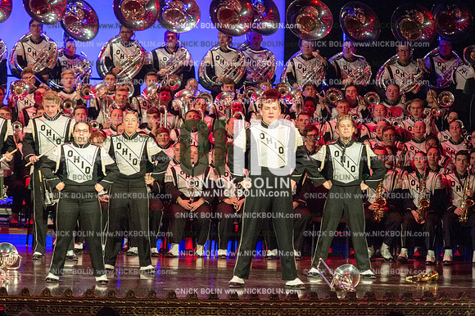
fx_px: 2901
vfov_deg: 6.2
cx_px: 238
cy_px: 158
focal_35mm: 220
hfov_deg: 9.4
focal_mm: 220
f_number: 5.6
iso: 8000
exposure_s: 1/320
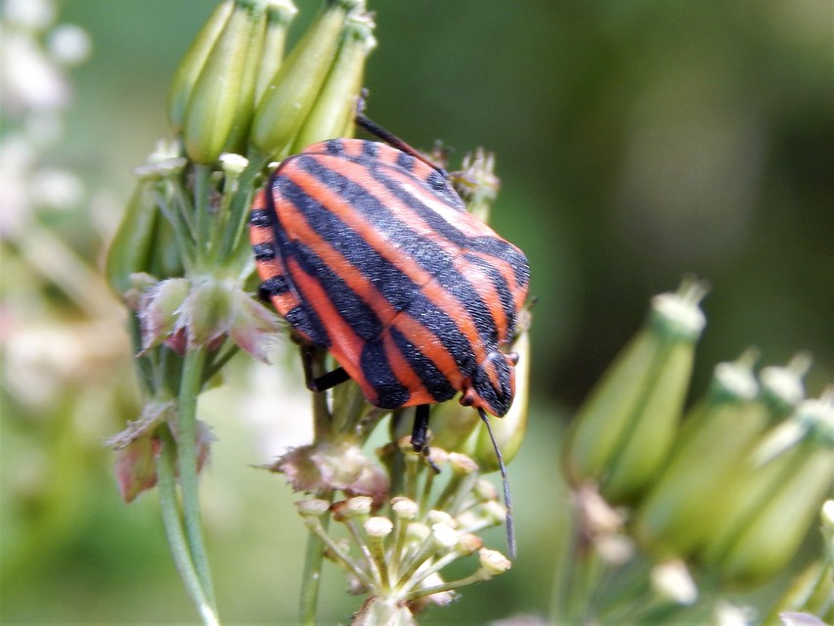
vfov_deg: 10.5
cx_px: 417
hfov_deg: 14.0
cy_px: 313
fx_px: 3398
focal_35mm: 141
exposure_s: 1/125
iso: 125
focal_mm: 25.3
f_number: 4.9
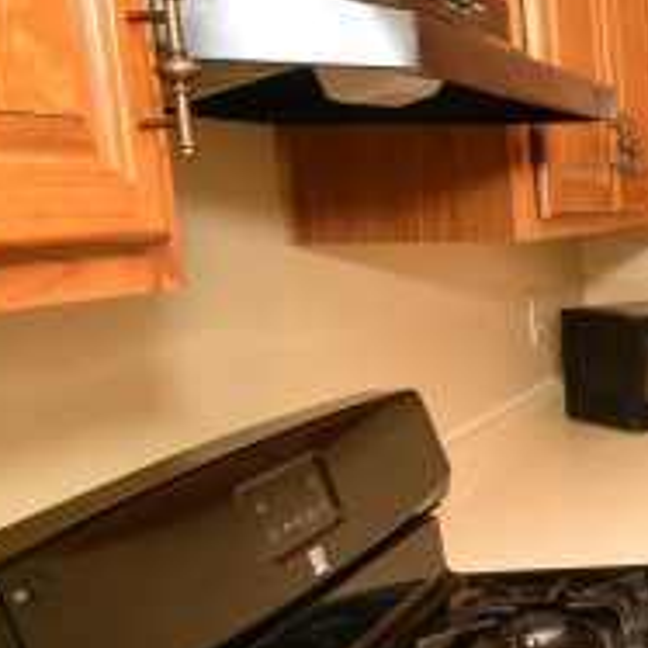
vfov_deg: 33.4
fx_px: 1080
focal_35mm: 51
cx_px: 1026
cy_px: 364
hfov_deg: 24.2
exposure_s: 1/100
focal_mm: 10
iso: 400
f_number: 9
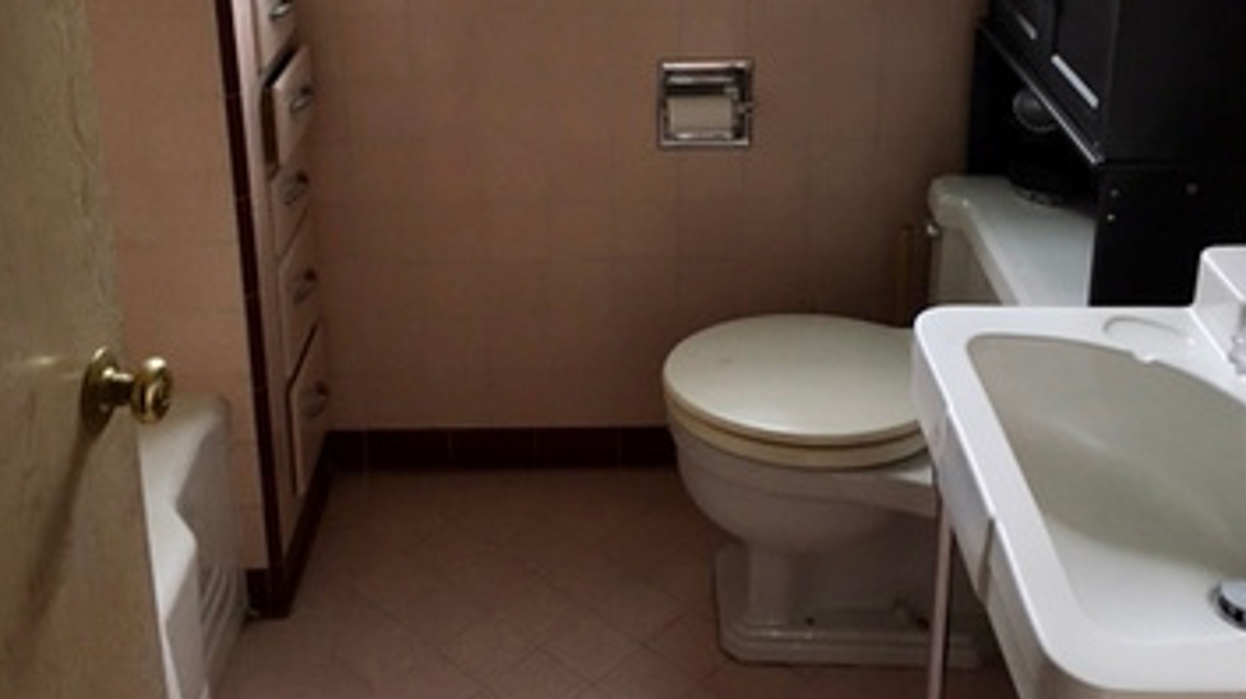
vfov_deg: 26.6
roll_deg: +0.5
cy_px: 53
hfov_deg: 47.4
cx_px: 621
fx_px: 1420
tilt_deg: -18.8
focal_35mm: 43
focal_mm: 4.15
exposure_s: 1/30
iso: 100
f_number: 2.2
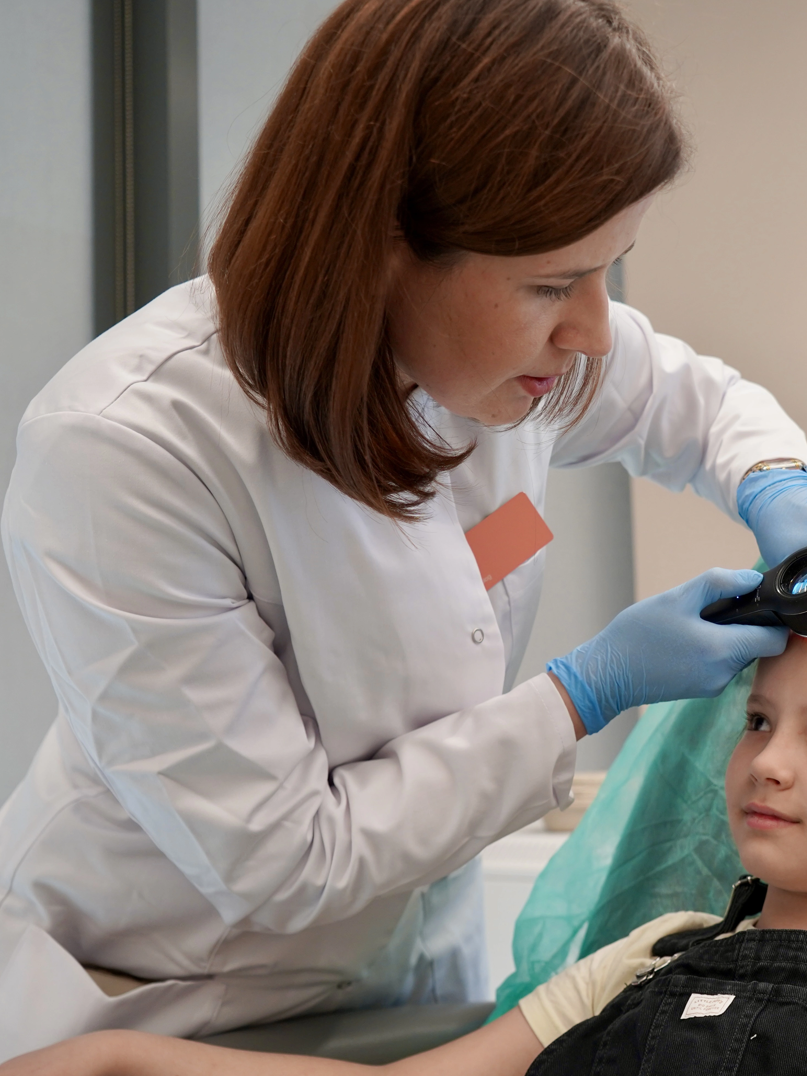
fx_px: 1461
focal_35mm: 47
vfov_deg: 40.4
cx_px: 684
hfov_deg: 29.9
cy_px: 537
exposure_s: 1/160
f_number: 4
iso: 800
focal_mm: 32
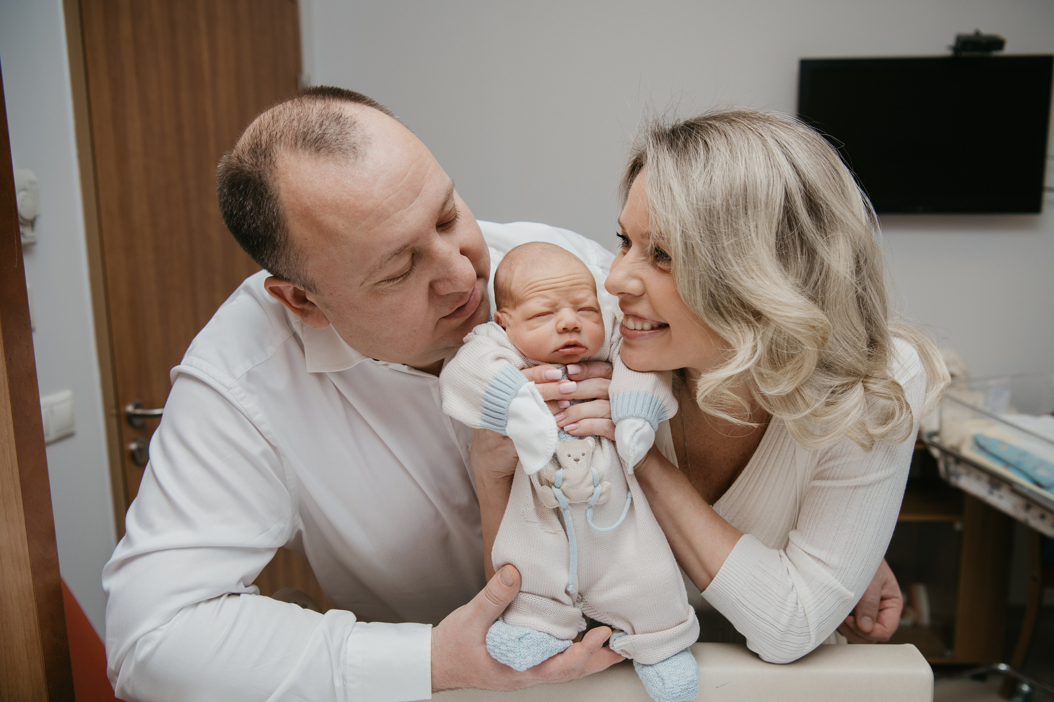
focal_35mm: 32
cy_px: 373
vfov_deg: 41.1
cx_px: 552
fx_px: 937
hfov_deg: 58.7
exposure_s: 1/160
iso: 80
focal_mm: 30
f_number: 4
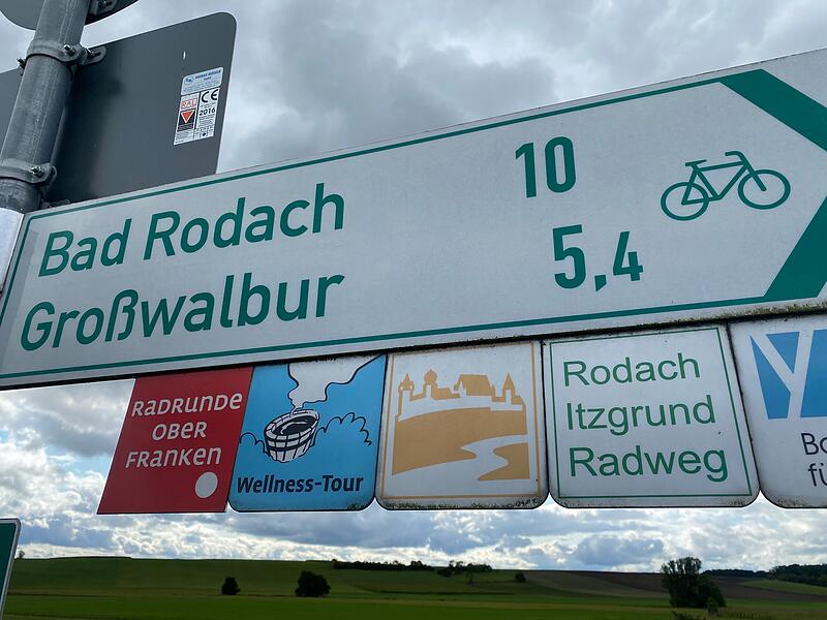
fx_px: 621
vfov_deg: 53.1
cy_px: 310
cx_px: 414
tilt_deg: +21.3
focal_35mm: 26
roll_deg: -2.0
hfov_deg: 67.3
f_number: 1.8
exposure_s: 1/2222
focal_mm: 4.25
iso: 32
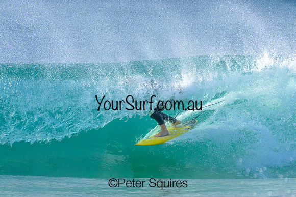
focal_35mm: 1000
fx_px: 8224
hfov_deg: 2.1
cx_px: 148
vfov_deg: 1.4
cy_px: 98
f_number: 11
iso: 2000
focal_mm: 1000
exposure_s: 1/2000
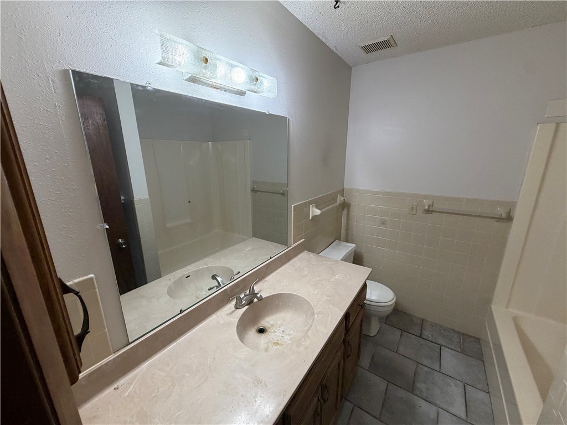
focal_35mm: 14
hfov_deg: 102.1
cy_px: 212
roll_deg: +0.9
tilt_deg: -13.9
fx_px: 229
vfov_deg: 85.7
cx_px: 284
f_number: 2.2
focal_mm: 2.22
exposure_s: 1/120
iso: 320
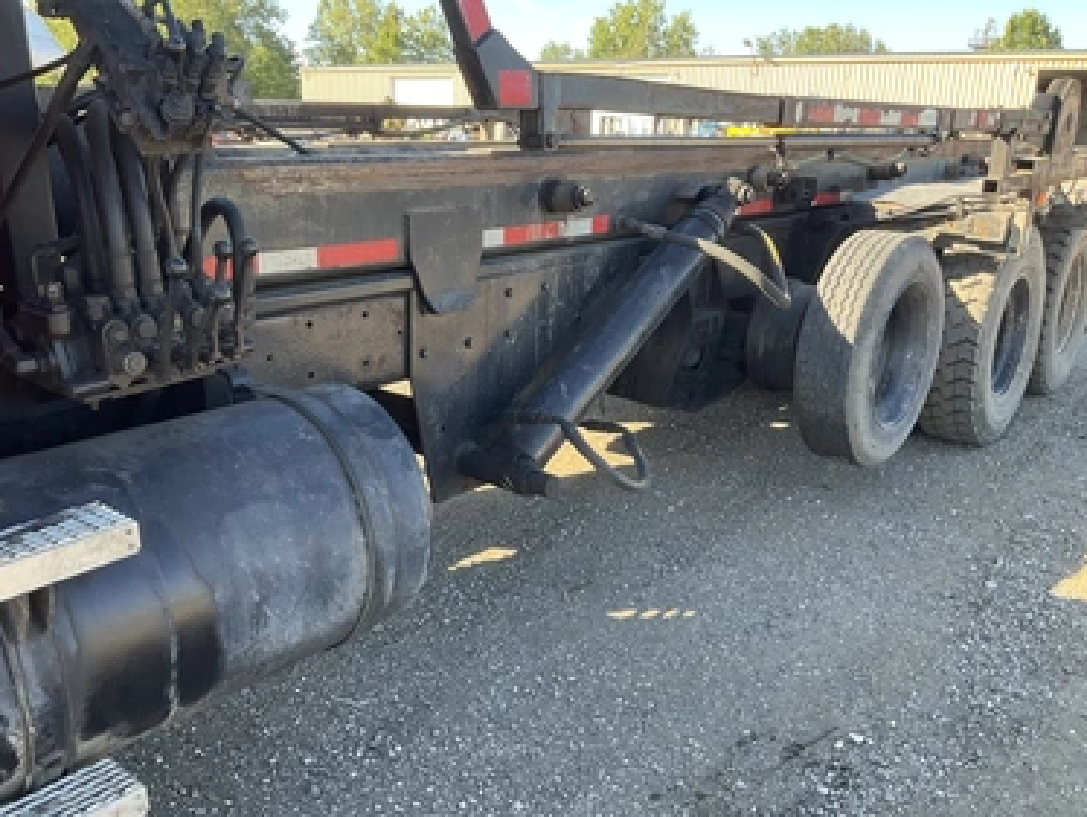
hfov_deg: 58.3
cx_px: 512
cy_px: 413
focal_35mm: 31
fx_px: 974
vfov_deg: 45.5
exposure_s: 1/145
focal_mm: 3
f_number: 1.8
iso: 32
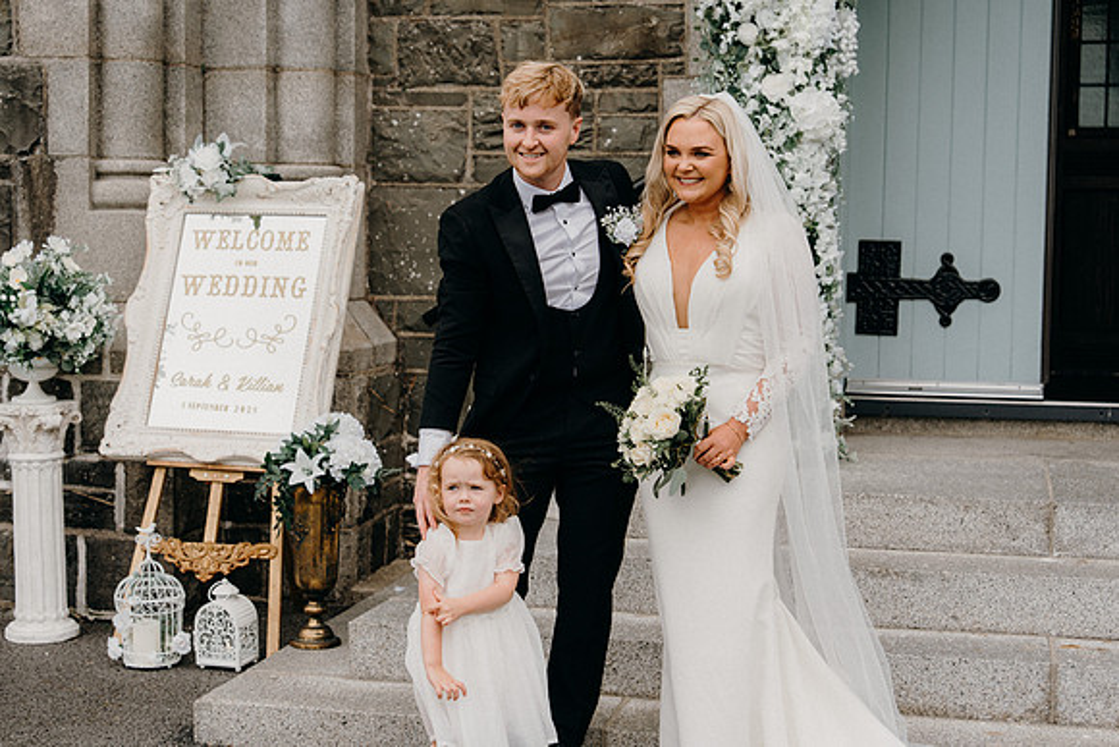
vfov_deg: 22.3
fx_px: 1896
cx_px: 560
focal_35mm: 61
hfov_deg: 32.9
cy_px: 374
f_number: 3.5
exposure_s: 1/250
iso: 125
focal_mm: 61
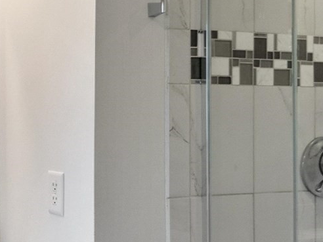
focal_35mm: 60
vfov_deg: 24.4
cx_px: -124
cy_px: 116
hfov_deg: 26.1
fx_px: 560
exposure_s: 1/6
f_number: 7.1
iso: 400
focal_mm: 10
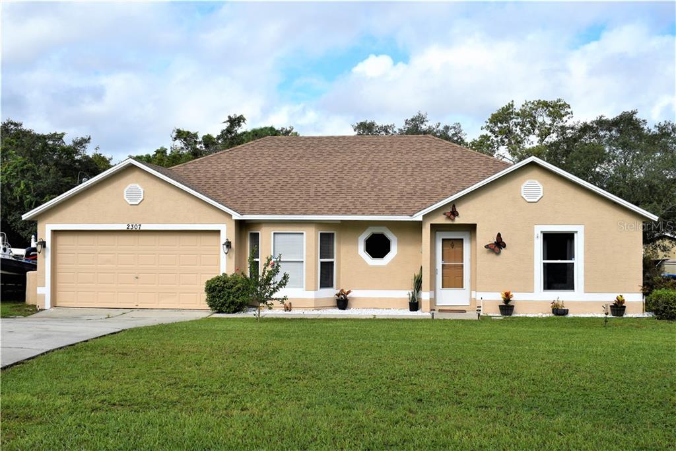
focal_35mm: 42
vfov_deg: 31.9
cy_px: 226
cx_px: 338
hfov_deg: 46.4
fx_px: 788
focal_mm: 28
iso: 100
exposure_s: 1/320
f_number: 9
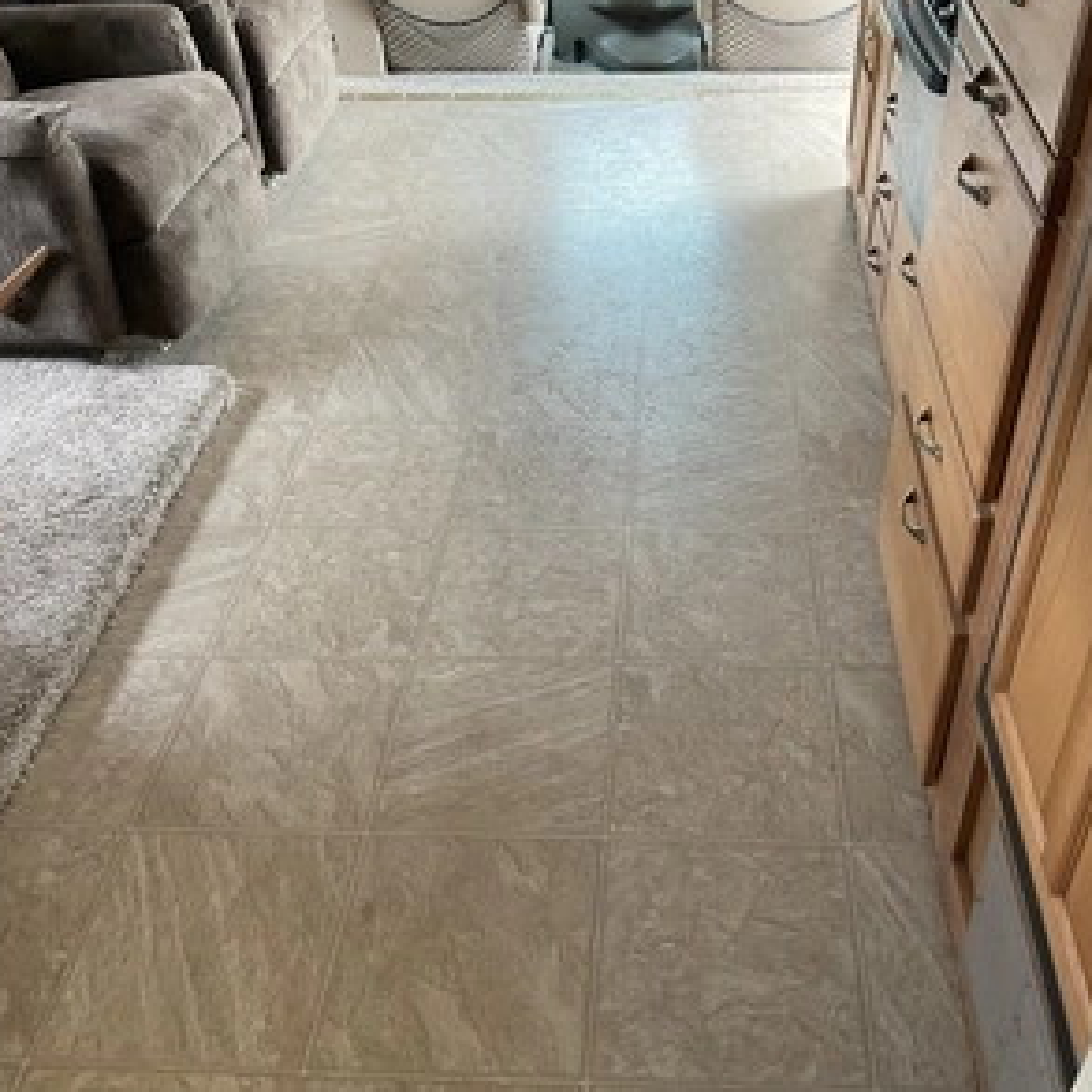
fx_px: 1249
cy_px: 537
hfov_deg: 47.0
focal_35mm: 35
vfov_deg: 47.2
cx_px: 634
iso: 80
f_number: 1.8
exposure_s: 1/60
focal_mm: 3
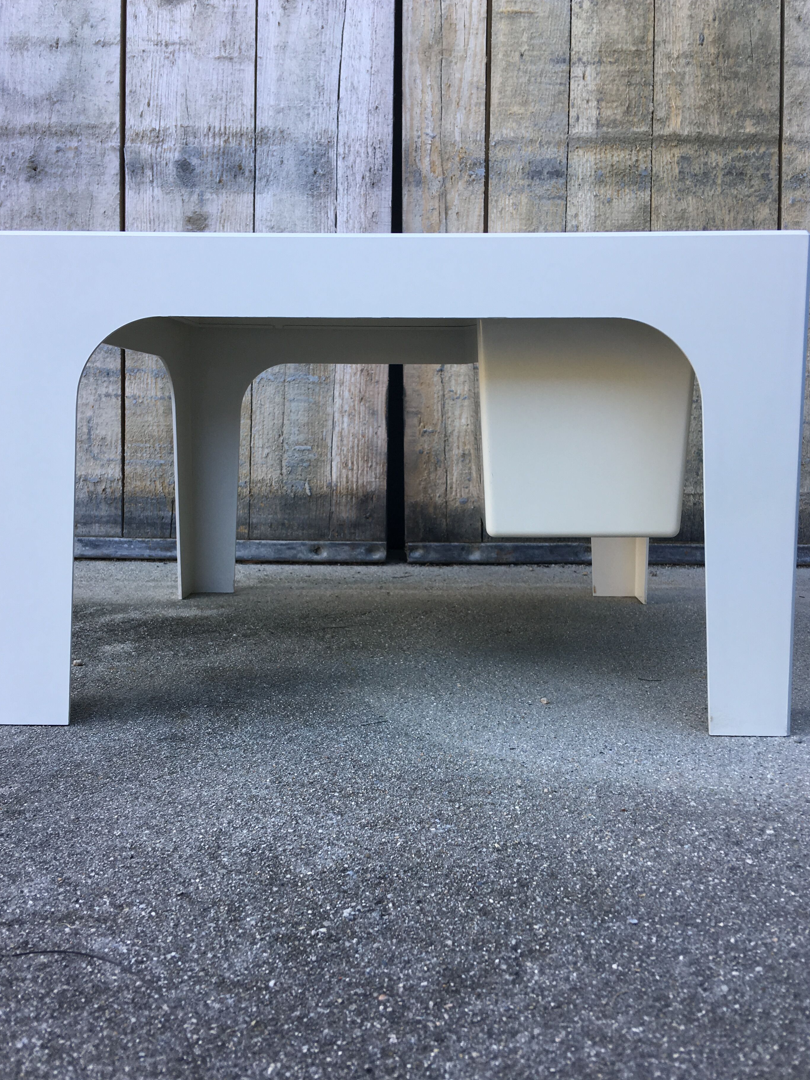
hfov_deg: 44.2
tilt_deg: -6.7
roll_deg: -1.3
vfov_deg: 56.8
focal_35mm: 32
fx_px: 998
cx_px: 405
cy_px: 556
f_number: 2.2
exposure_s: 1/100
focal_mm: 4.15
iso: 32
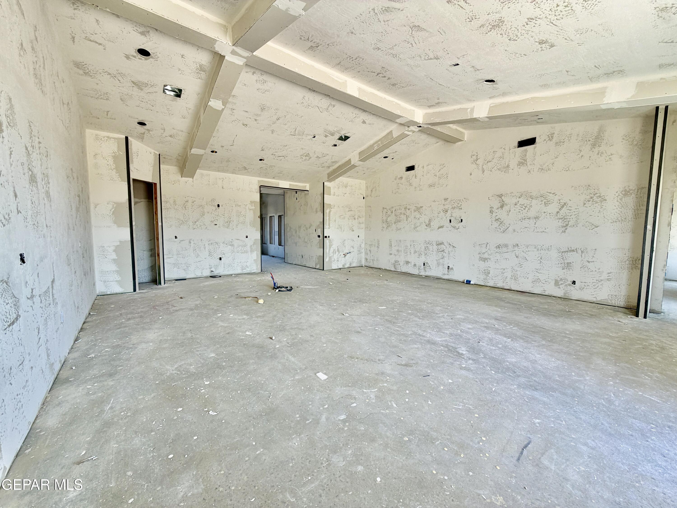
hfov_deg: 102.1
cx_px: 338
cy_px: 254
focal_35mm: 14
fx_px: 274
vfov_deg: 85.7
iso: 40
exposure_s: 1/133
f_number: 2.2
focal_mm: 2.22
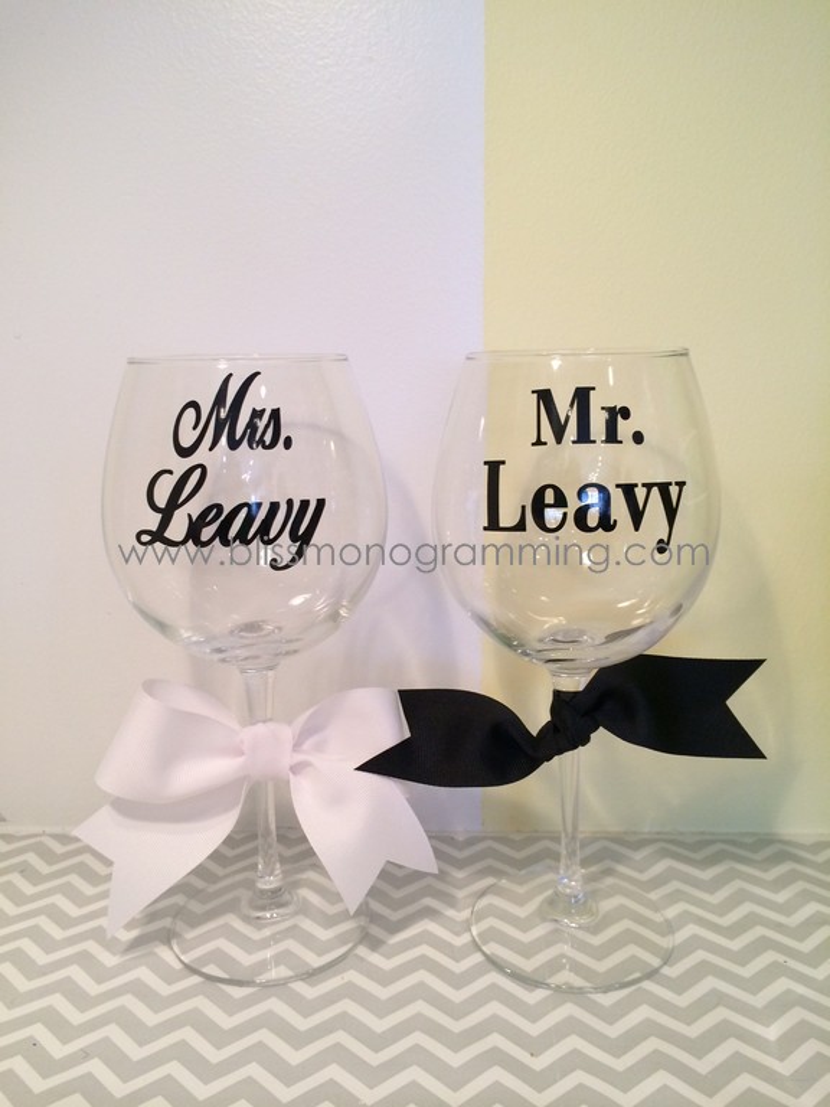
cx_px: 415
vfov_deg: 60.0
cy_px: 554
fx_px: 959
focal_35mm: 30
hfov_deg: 46.8
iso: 64
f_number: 2.2
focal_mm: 4.12
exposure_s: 1/30
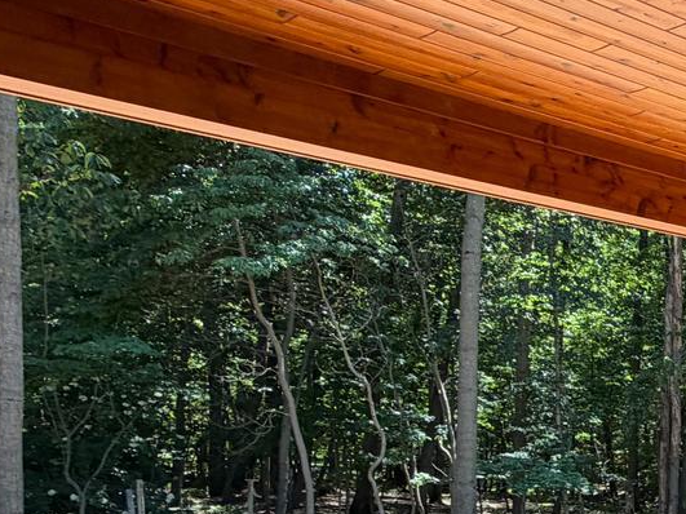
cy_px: 468
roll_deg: +1.2
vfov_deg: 26.1
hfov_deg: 25.0
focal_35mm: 54
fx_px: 1070
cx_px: 1081
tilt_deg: +0.2
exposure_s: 1/203
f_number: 2.2
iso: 50
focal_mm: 2.22
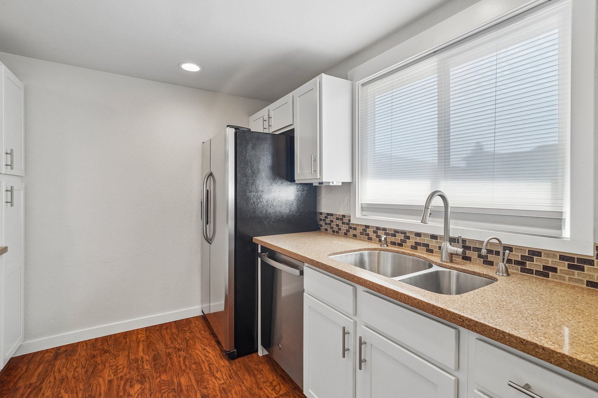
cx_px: 299
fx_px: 266
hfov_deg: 96.7
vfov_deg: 73.7
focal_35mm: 16
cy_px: 199
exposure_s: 1/160
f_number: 8
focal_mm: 16
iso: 1600
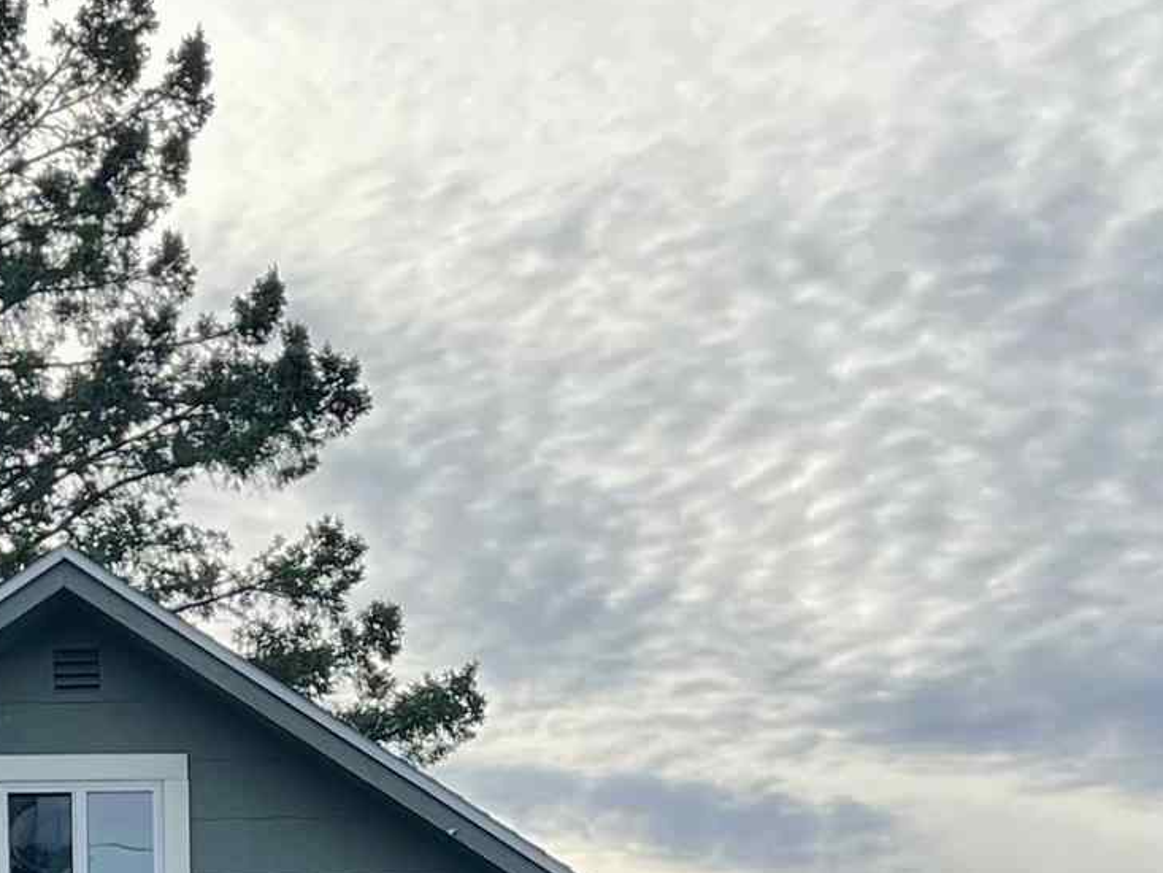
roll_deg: +0.6
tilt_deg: -0.3
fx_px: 3663
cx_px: 382
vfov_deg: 12.3
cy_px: 1617
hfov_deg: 18.0
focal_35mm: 109
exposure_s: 1/1175
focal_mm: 5.1
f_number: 1.6
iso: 50
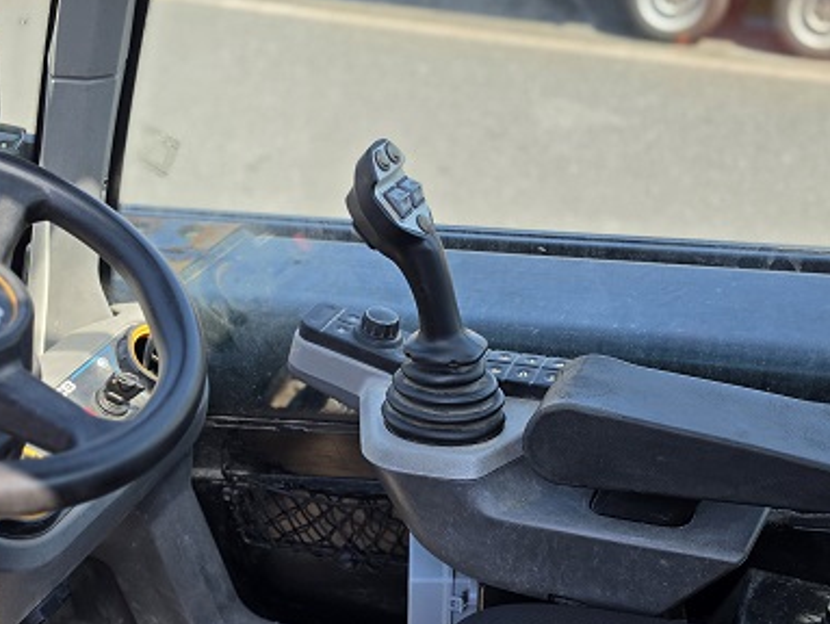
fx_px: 1152
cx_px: 453
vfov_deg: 30.2
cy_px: 381
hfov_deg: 39.6
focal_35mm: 48
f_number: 1.4
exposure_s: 1/1834
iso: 64
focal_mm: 6.5
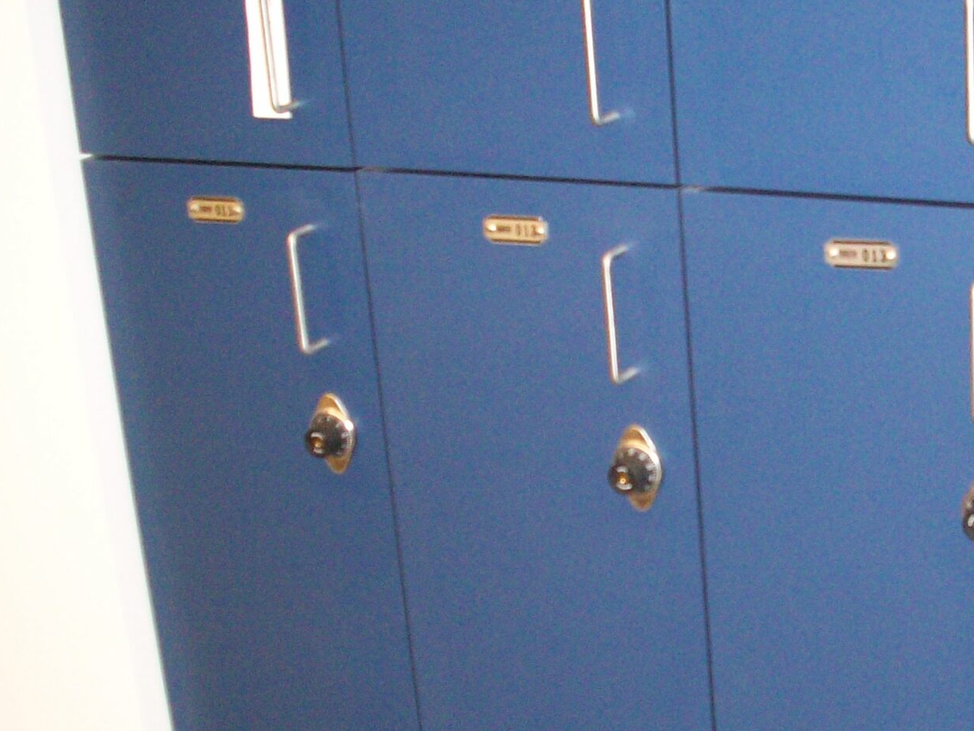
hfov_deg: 25.0
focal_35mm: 76
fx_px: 2139
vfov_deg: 19.3
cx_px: 842
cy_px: 525
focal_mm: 6.2
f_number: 2.8
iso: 200
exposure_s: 1/64
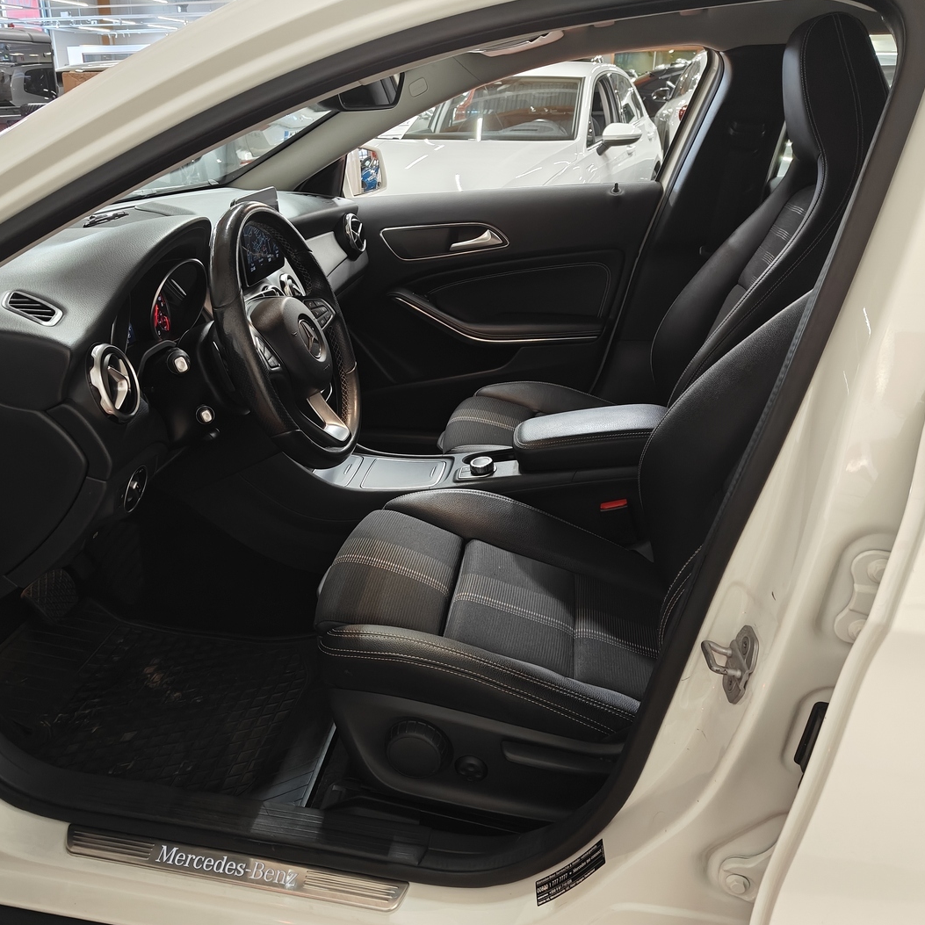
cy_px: 470
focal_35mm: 29
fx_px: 877
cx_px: 365
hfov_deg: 55.2
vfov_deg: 55.6
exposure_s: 1/50
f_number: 1.8
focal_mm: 5.59
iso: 125
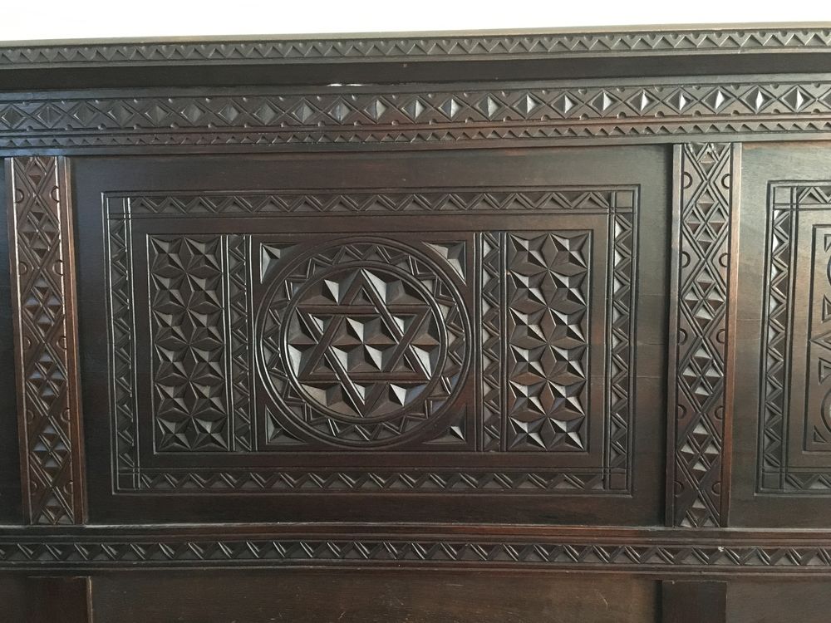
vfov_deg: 48.2
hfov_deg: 61.7
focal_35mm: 29
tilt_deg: -4.4
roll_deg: +0.8
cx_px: 416
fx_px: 696
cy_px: 312
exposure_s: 1/17
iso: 320
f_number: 2.2
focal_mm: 4.15
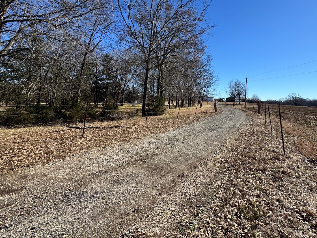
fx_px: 174
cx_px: 193
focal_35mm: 19
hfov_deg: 83.4
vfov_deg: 68.0
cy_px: 96
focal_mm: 2.22
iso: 50
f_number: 2.2
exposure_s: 1/2028
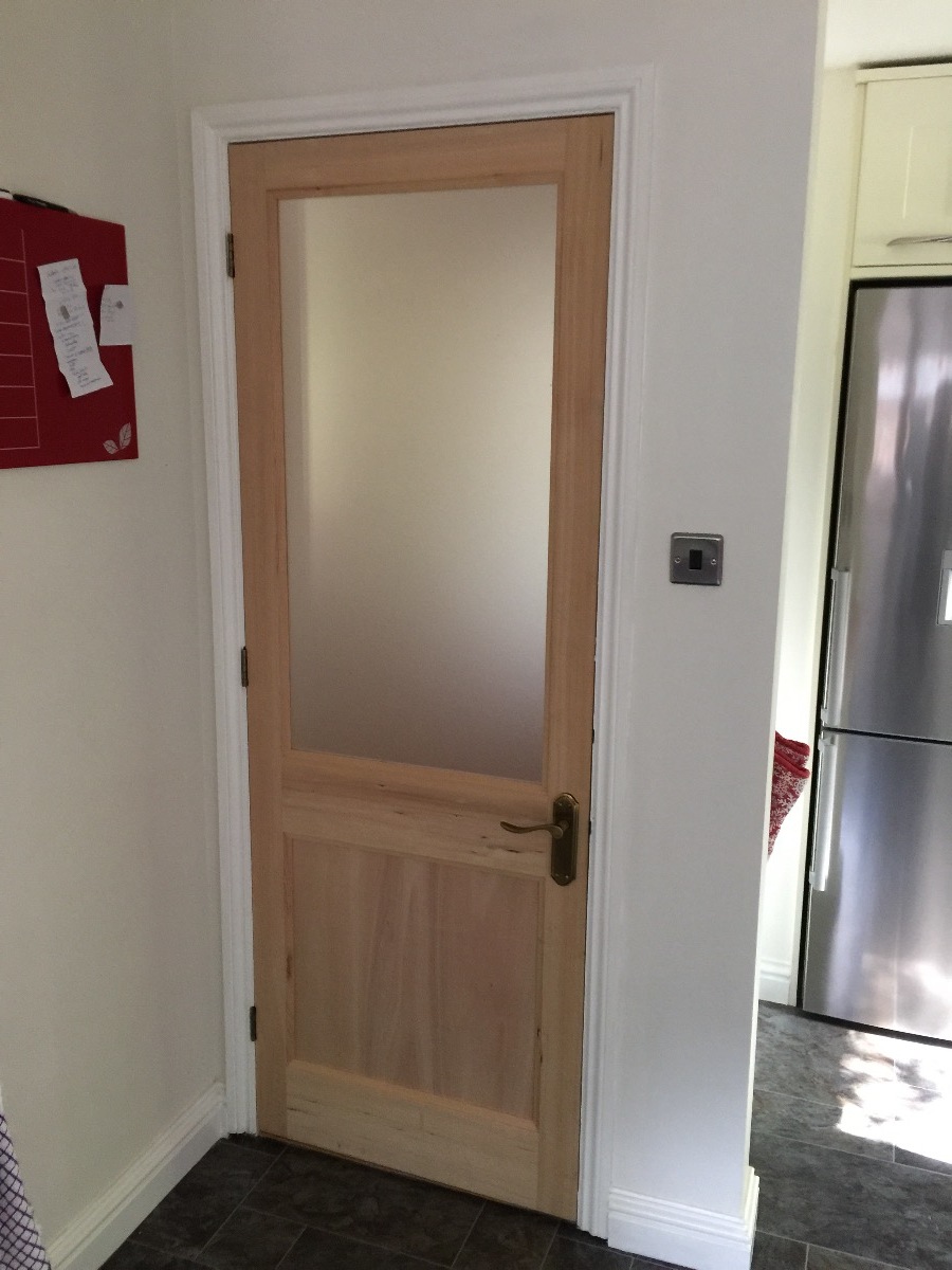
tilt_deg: -11.0
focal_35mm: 29
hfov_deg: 48.2
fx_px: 1063
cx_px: 476
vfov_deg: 61.7
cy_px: 635
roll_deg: -0.8
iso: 100
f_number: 2.2
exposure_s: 1/10
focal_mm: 4.15
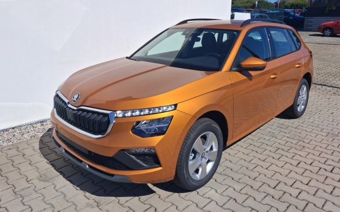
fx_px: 269
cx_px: 169
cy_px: 84
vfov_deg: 42.9
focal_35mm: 29
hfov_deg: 64.6
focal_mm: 4
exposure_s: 1/1168
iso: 25
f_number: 1.8
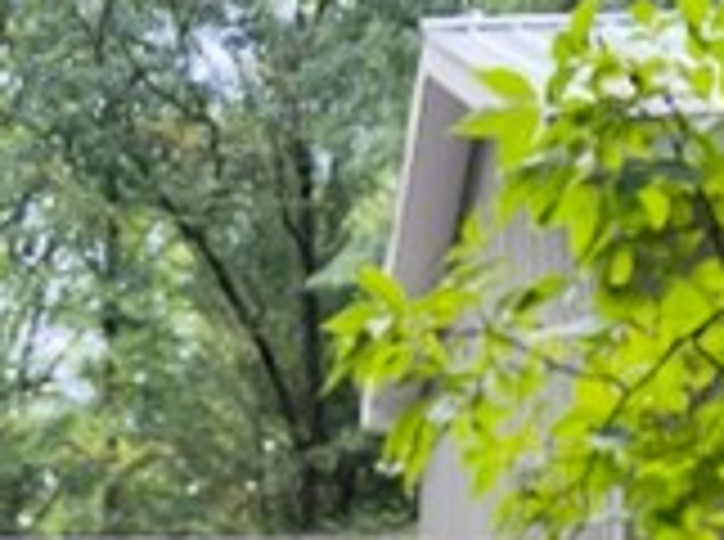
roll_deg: +0.0
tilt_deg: +4.0
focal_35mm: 153
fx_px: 3193
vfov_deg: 9.5
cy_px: 616
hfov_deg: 12.5
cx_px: -234
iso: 64
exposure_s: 1/171
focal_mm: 6.76
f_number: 1.78
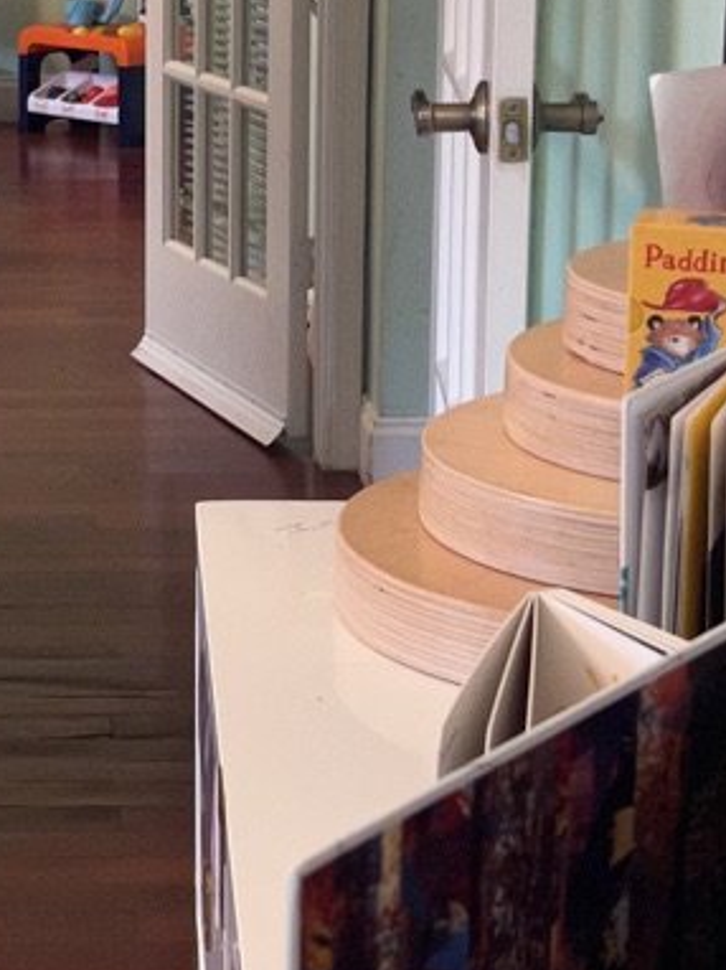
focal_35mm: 109
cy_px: 307
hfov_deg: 13.4
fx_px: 3051
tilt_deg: -10.2
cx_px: 28
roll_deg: +1.0
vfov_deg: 18.0
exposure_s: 1/60
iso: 80
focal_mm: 5.7
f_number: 1.5
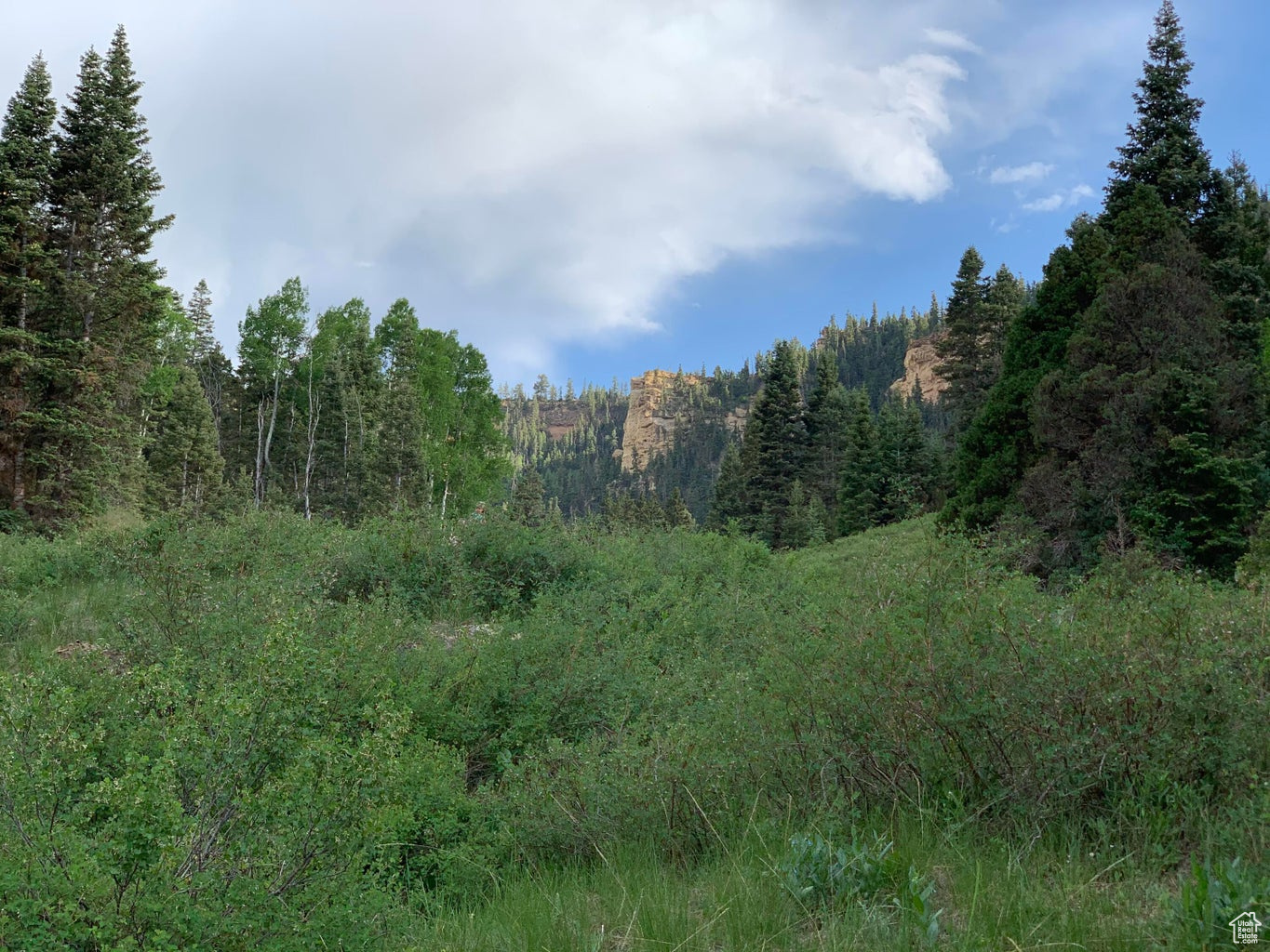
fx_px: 1908
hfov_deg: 36.8
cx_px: 635
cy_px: 476
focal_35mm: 52
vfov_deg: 28.0
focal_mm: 6
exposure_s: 1/666
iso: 16
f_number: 2.4
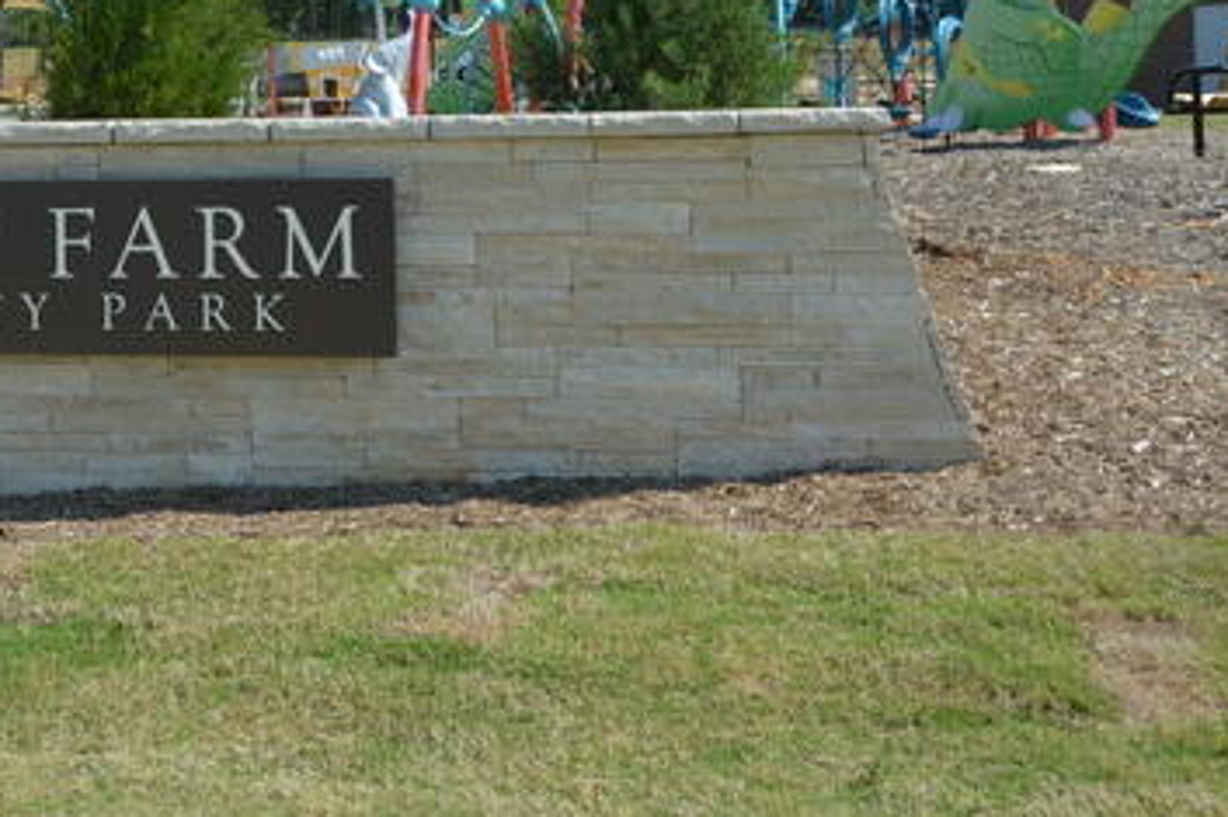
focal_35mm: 58
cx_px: 177
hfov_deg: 33.1
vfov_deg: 22.7
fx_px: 1977
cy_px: 50
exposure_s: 1/250
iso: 110
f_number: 8
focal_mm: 20
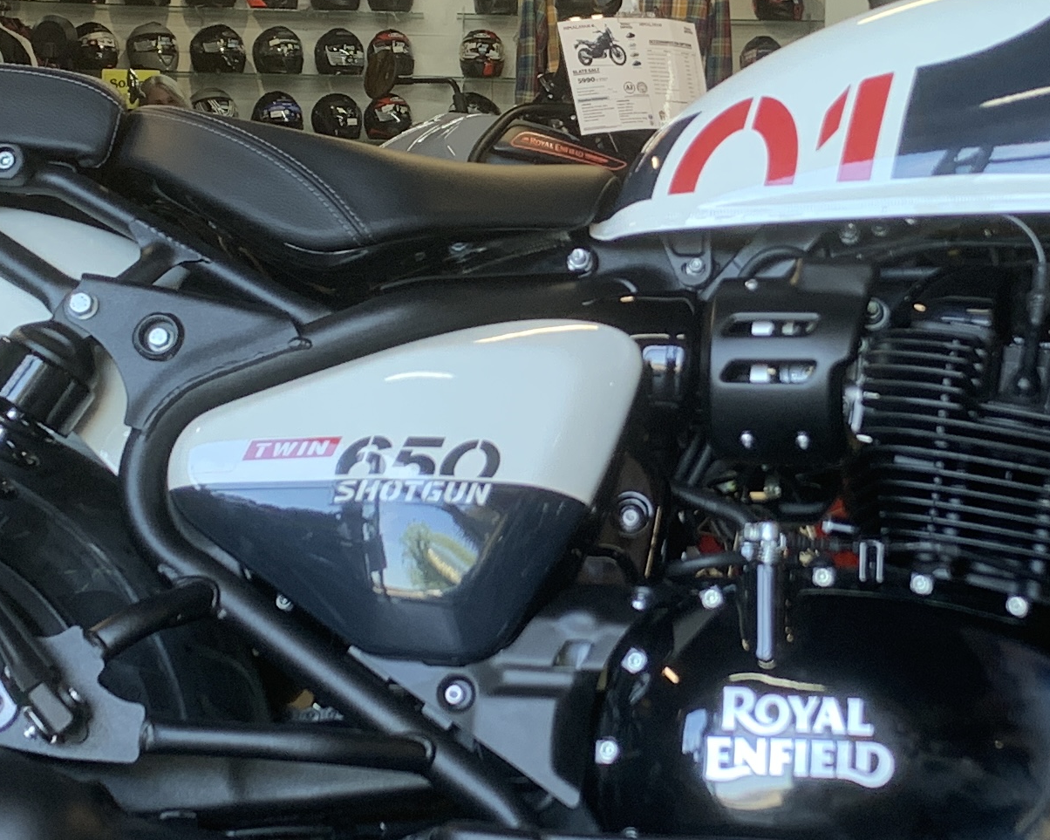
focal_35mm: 85
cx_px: 812
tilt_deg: -1.3
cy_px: 317
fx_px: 2641
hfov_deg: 22.2
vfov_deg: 18.0
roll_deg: -0.9
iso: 64
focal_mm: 4.25
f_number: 1.8
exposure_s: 1/50
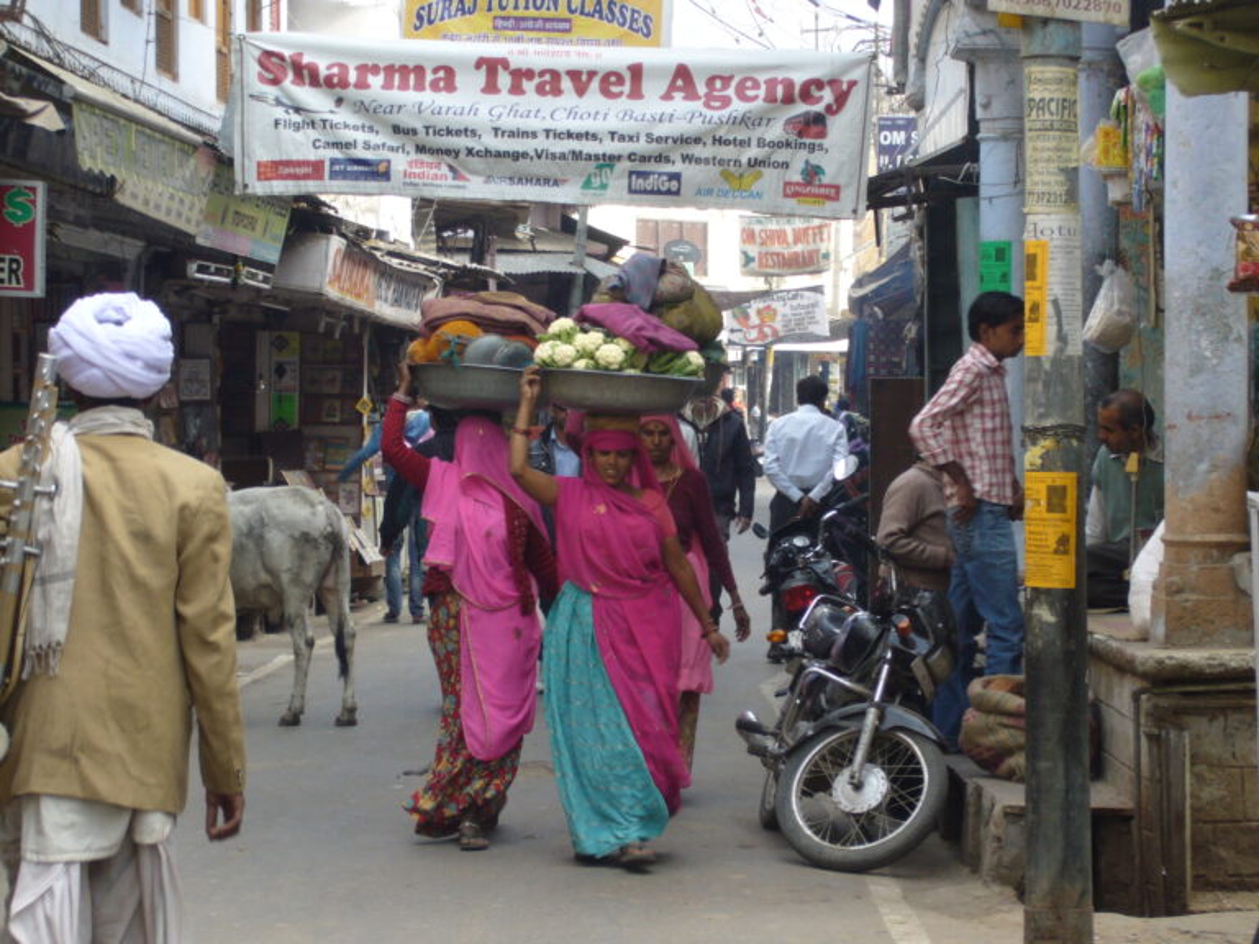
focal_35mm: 105
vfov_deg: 14.1
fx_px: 3819
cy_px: 472
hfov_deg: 18.7
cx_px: 630
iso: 100
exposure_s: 1/50
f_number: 5
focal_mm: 17.4
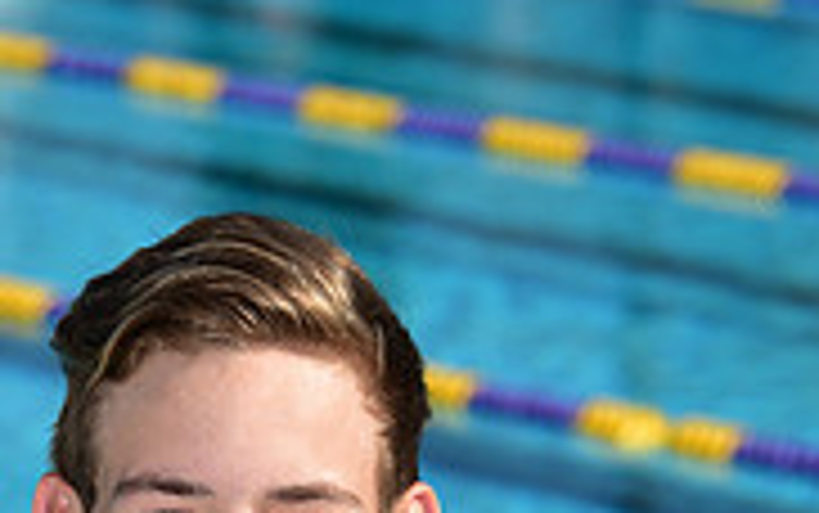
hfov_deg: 4.8
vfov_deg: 3.0
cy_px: 1048
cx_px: 223
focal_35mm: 439
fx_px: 9805
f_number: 8
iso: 64
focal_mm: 135
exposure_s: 1/250
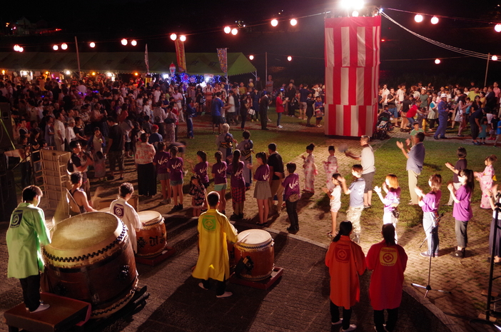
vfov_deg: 36.7
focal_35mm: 36
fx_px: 500
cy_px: 166
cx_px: 250
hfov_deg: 53.2
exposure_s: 1/10
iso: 1600
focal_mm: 24
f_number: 4
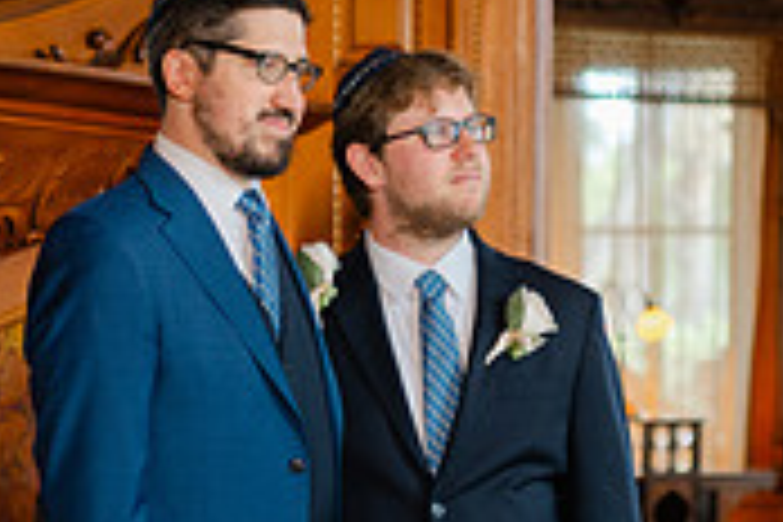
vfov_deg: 11.0
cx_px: 335
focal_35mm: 123
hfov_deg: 16.6
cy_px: 582
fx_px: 2675
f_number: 1.4
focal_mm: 35
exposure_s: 1/160
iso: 400
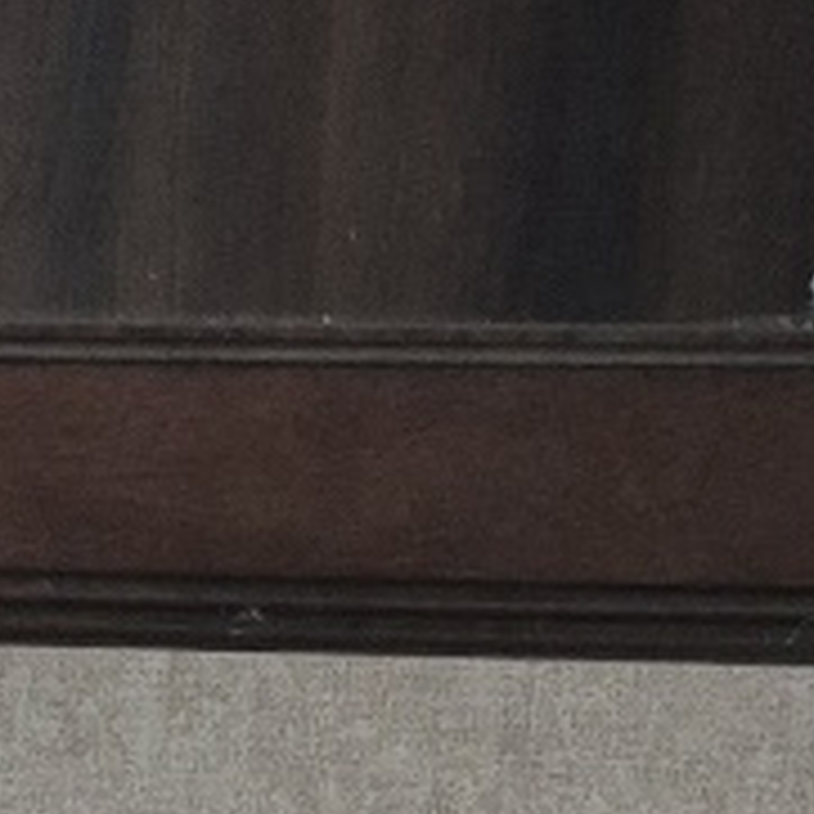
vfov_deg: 8.9
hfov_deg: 9.4
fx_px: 4789
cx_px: -468
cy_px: 1853
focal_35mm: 180
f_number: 1.8
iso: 500
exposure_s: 1/120
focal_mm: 5.4
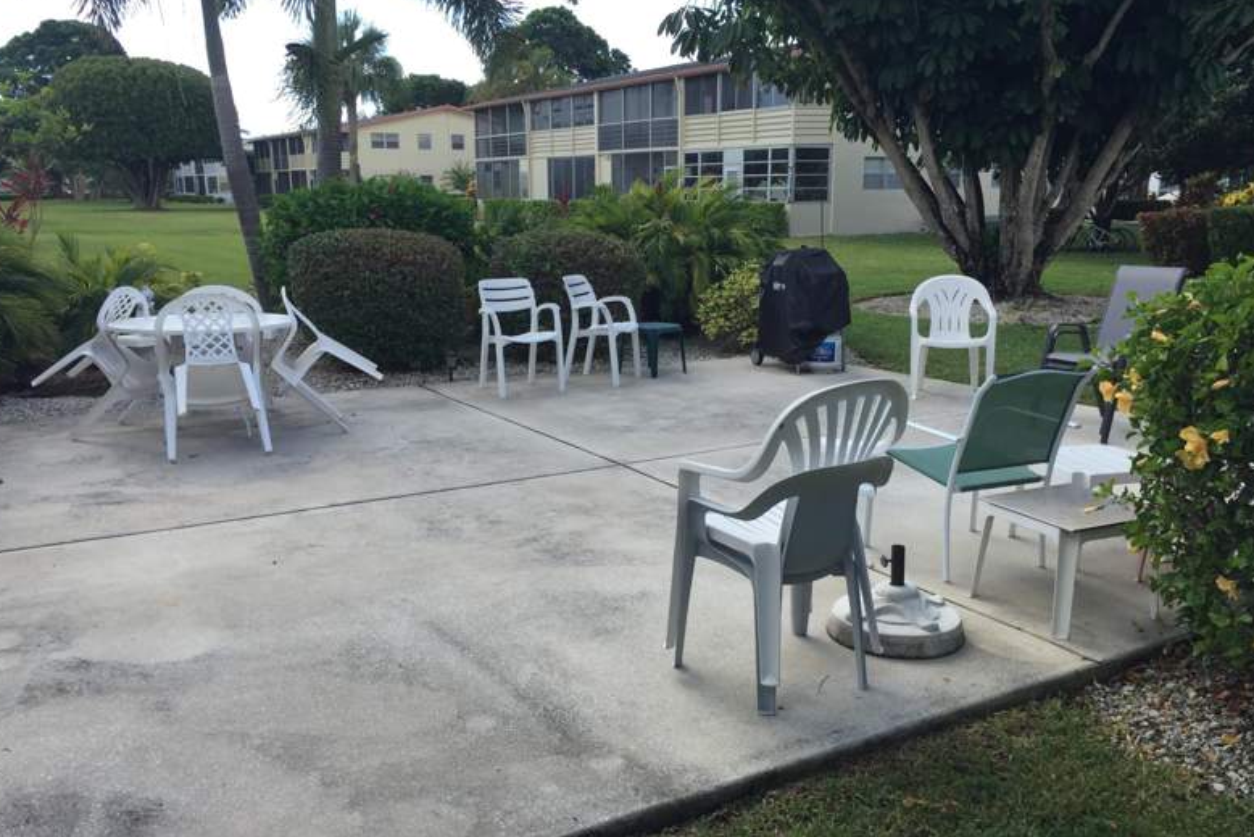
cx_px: 621
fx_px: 1080
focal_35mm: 31
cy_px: 445
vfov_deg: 42.3
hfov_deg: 60.3
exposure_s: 1/694
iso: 32
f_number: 2.2
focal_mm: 4.15
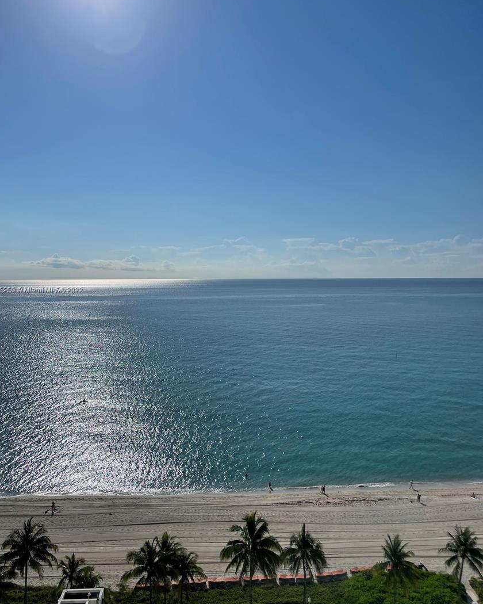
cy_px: 290
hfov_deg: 50.0
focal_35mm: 29
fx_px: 518
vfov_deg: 60.4
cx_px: 236
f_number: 1.6
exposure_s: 1/17241
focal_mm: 4.2
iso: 32
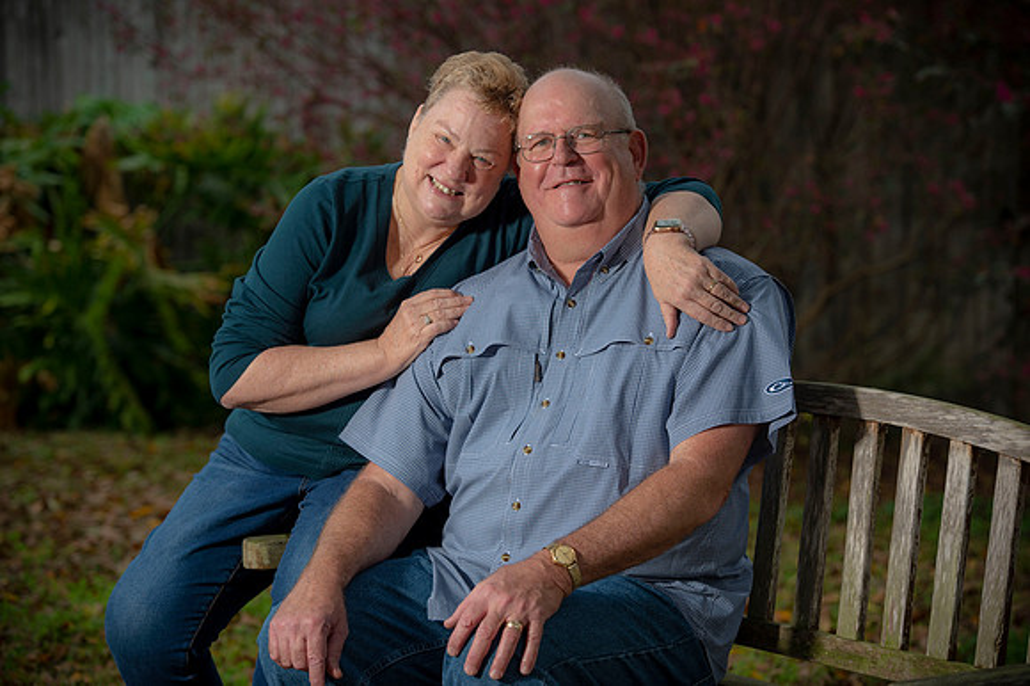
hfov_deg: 18.3
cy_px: 343
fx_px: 3202
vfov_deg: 12.2
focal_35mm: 112
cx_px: 515
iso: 160
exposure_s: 1/200
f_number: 4.5
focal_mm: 112
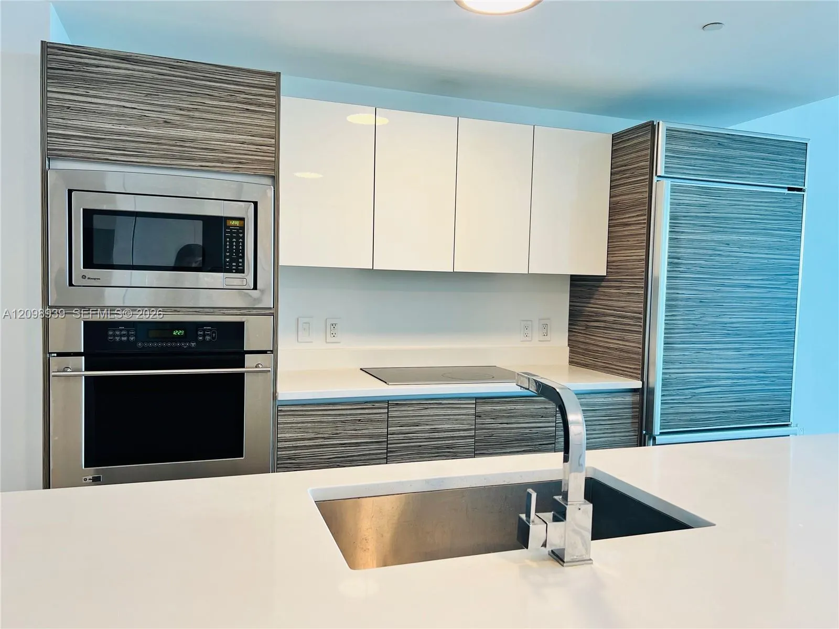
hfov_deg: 67.3
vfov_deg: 53.1
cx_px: 420
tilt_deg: -2.5
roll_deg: -1.0
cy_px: 314
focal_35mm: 26
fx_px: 630
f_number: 1.5
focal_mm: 5.7
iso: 100
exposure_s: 1/120
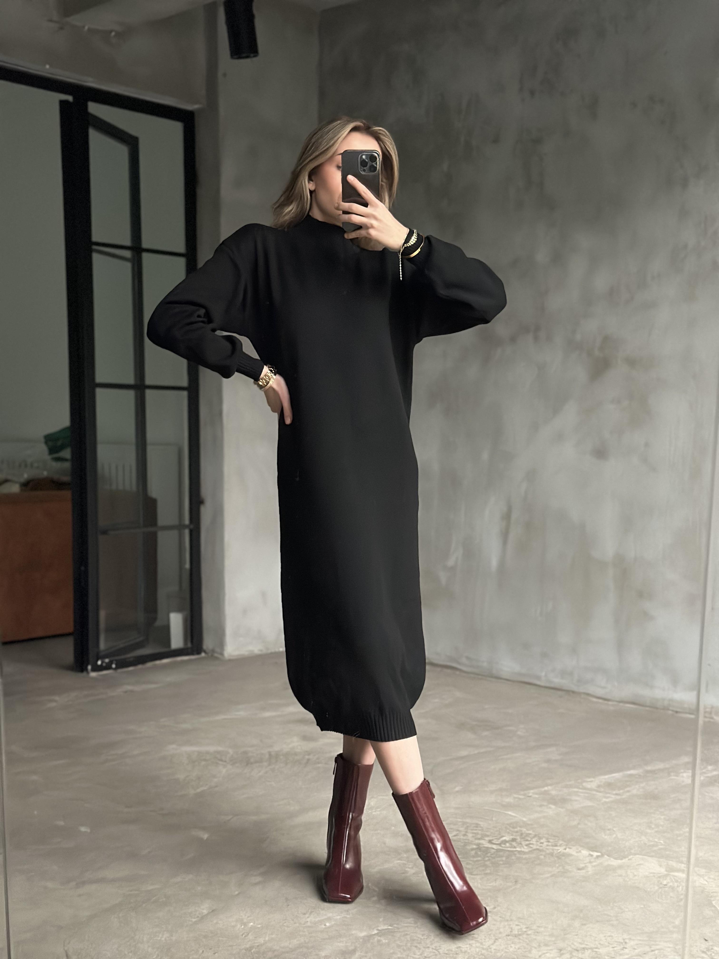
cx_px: 360
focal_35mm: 48
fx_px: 1329
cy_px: 480
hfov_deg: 30.3
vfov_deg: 39.7
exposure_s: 1/31
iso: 800
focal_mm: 6.86
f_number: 1.78
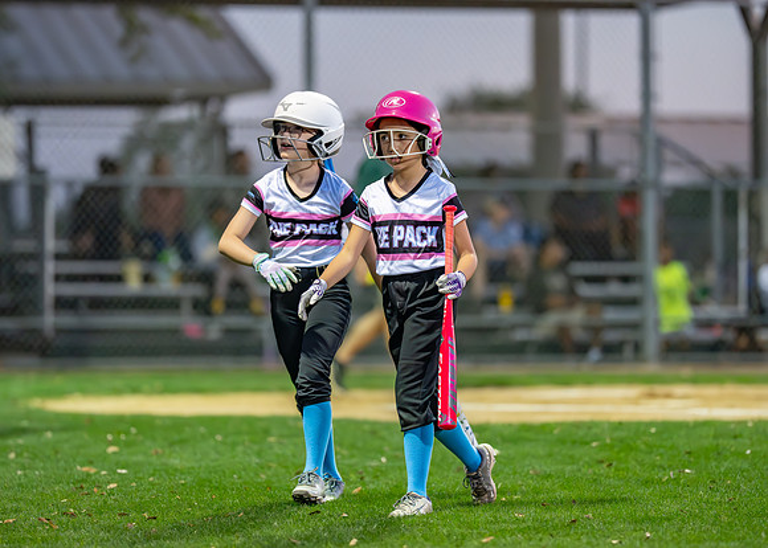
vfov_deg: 7.9
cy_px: 276
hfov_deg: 11.1
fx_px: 3956
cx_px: 384
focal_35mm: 181
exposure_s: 1/2000
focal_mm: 135
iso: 4000
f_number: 1.8
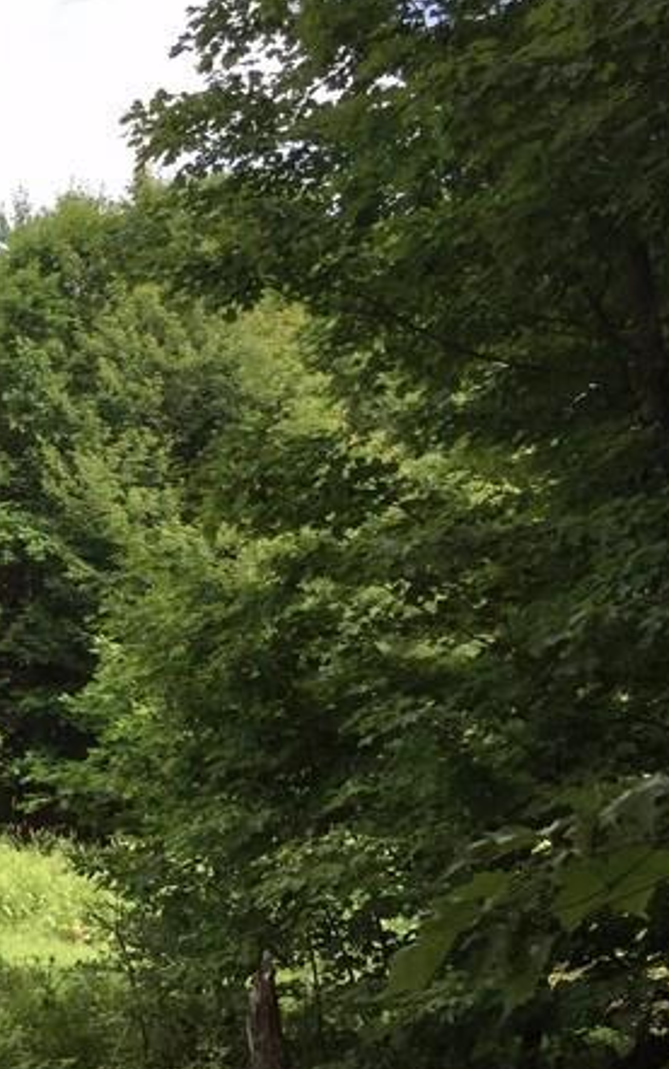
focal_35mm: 71
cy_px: 526
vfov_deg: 29.0
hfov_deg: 15.9
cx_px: -493
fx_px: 2071
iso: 50
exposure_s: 1/1412
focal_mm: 4.15
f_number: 2.2
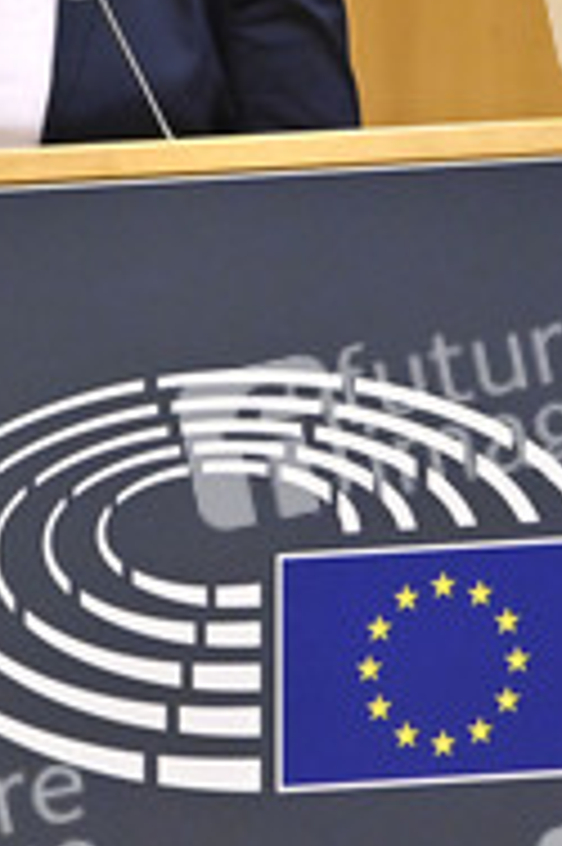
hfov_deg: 1.1
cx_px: 0
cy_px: 198
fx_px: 29886
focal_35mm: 1274
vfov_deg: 1.6
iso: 4000
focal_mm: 600
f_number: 6.3
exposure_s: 1/500
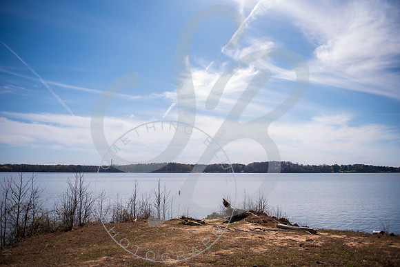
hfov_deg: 65.5
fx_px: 311
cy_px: 134
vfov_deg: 46.4
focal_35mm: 28
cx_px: 200
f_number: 2.8
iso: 100
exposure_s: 1/3200
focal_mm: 28
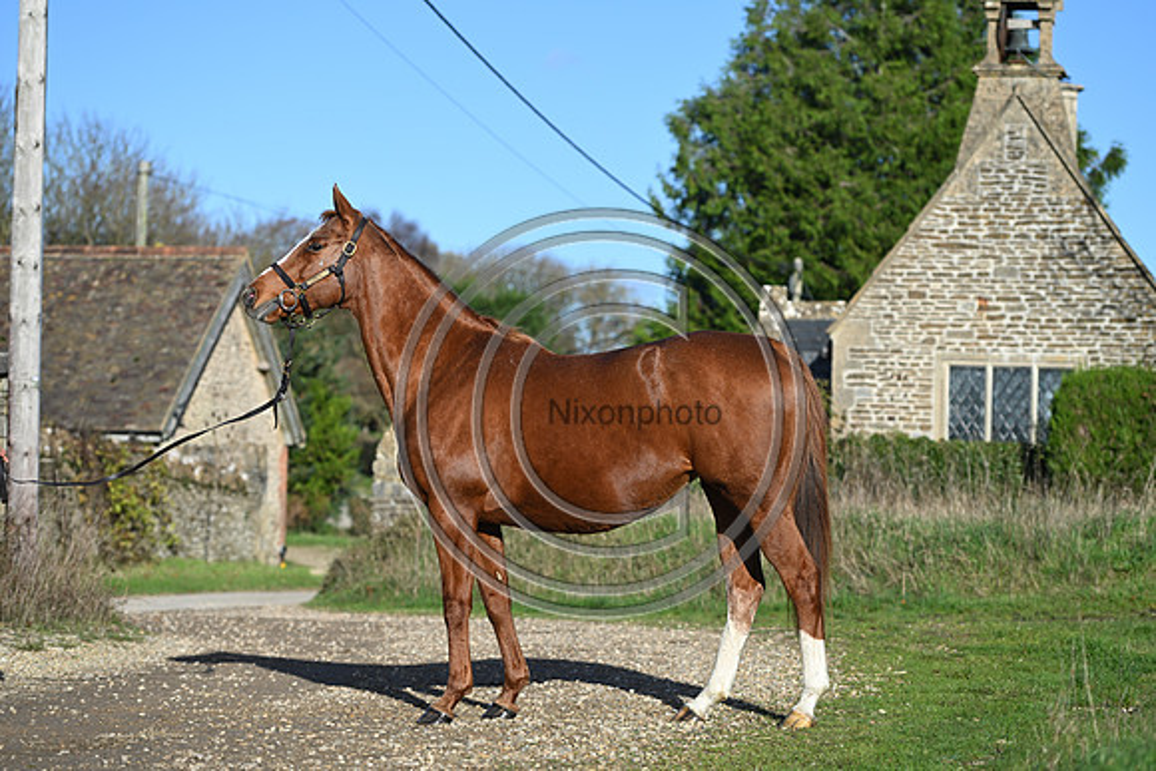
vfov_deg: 14.0
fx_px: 3147
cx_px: 578
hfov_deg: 20.8
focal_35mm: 98
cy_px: 386
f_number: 3.5
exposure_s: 1/1250
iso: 100
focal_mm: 98
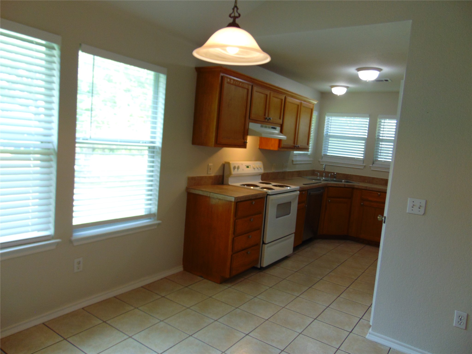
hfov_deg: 69.4
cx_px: 236
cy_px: 177
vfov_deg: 54.9
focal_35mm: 25
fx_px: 341
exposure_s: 1/30
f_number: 3
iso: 100
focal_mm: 4.5
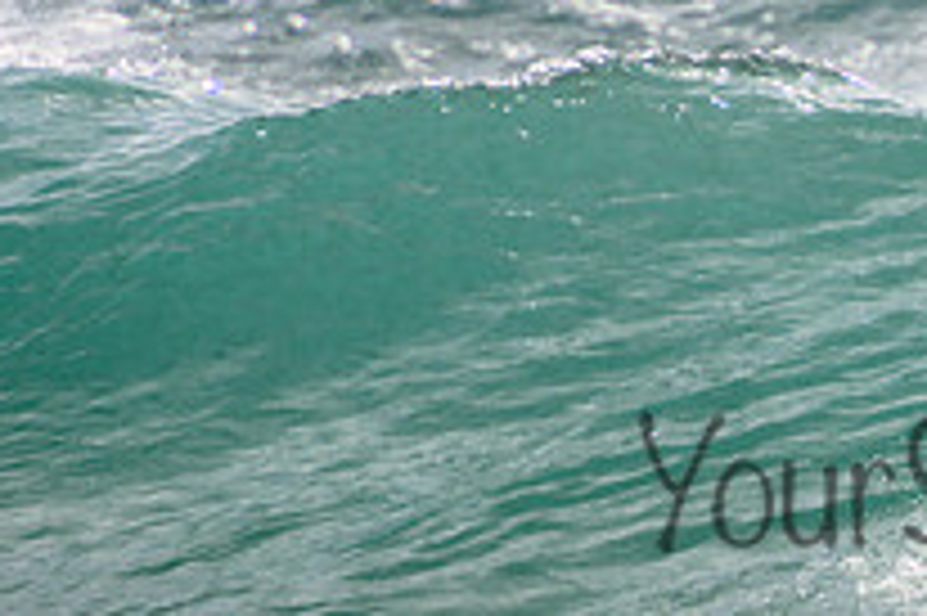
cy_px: 286
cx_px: 1255
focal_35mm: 1548
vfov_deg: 0.9
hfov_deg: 1.3
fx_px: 39828
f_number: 5.6
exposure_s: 1/2000
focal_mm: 400
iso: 110
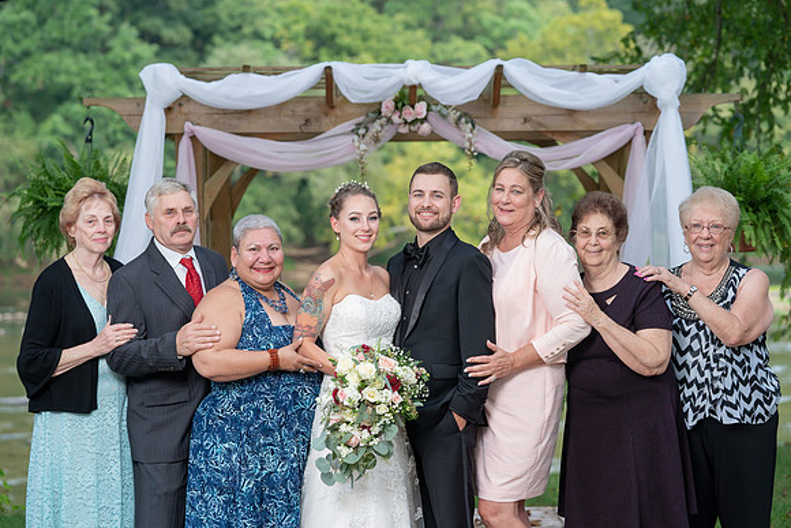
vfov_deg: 13.6
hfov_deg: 20.2
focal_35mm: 101
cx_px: 394
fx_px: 2217
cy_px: 262
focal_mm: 98
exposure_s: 1/200
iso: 320
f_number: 4
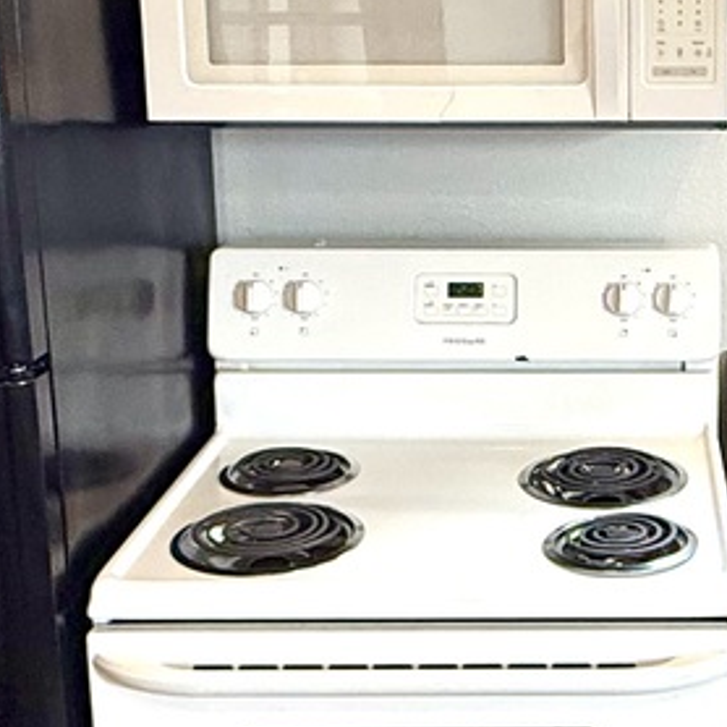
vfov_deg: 26.8
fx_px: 1521
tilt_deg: -11.2
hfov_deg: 25.9
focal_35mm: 64
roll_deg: -0.2
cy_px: 269
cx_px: 675
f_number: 2.2
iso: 250
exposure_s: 1/120
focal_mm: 2.22
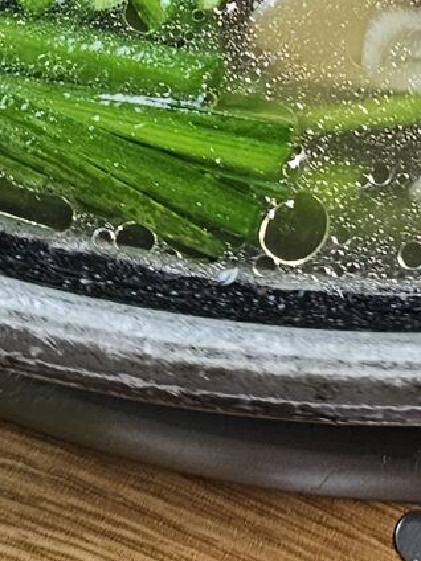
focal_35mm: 139
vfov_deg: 13.1
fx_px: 2254
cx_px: 508
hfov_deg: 10.5
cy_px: -372
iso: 200
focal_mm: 6.3
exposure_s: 1/120
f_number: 1.7
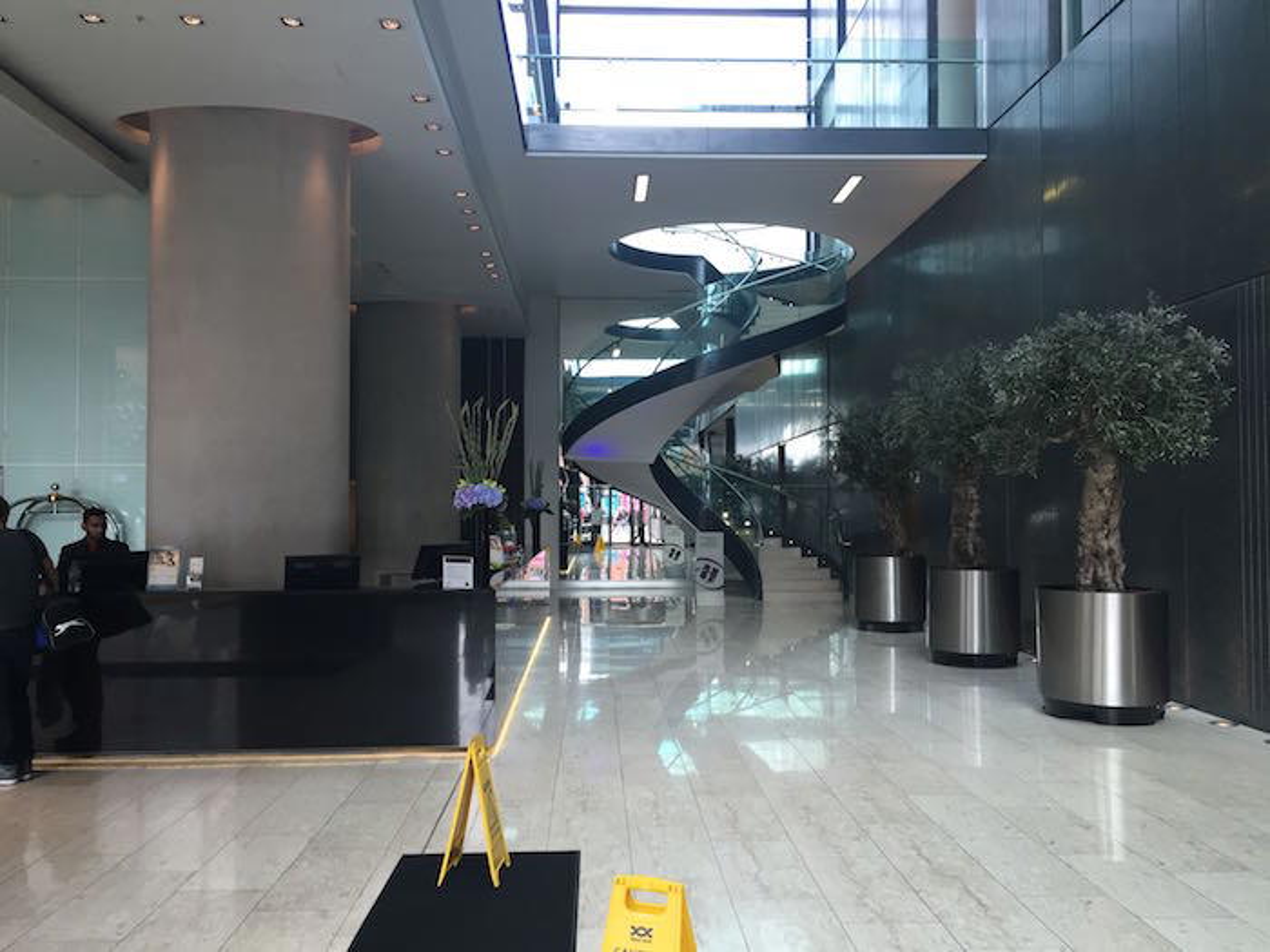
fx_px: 1064
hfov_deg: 61.7
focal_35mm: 29
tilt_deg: +1.3
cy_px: 476
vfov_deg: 48.2
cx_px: 635
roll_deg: +0.1
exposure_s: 1/40
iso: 32
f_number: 2.2
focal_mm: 4.15
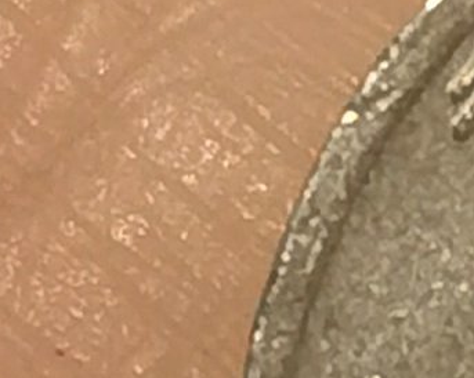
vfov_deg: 3.4
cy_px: 445
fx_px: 6323
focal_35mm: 451
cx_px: 1072
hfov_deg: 4.2
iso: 100
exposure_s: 1/120
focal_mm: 5.58
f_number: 1.9
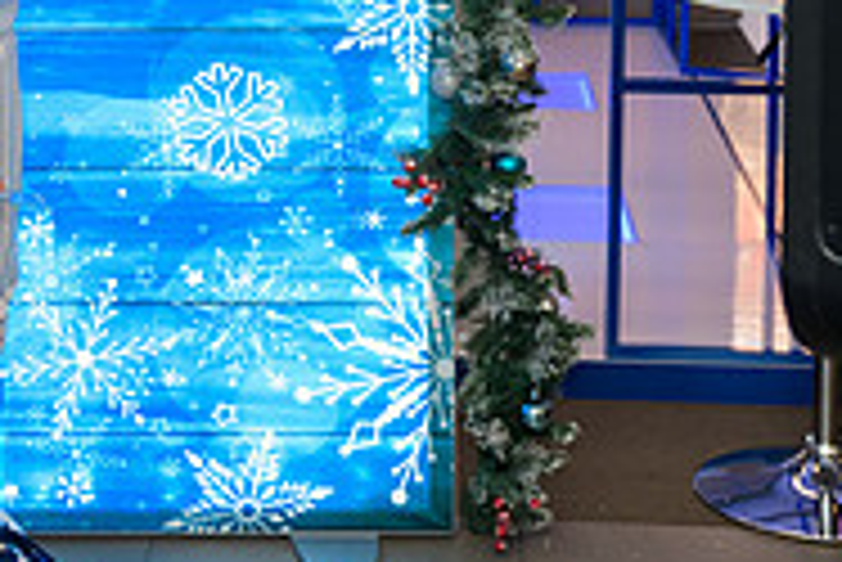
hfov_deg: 20.3
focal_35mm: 99
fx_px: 2317
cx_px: 153
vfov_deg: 13.4
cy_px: -155
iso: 400
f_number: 3.2
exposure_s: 1/125
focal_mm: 32
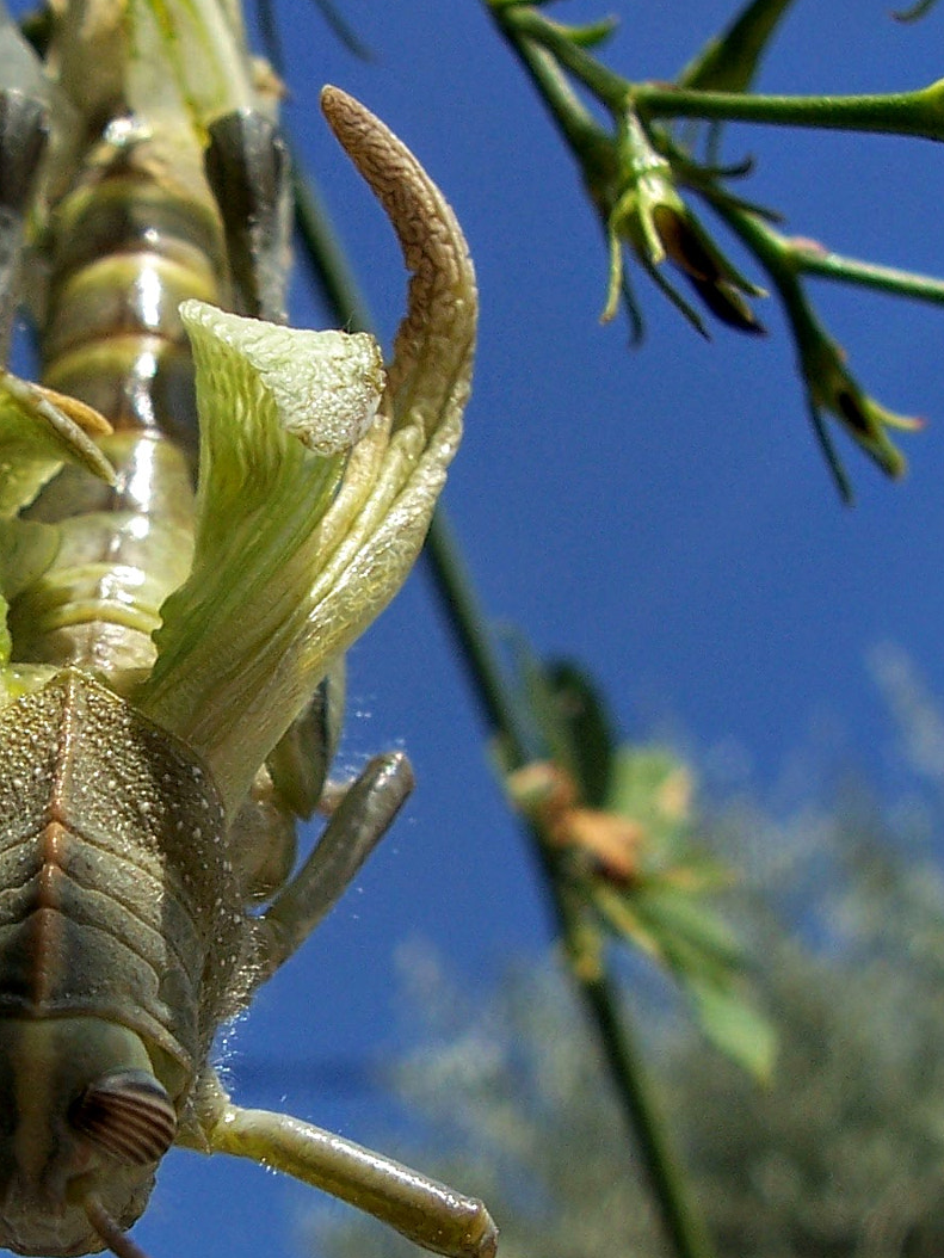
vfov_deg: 28.4
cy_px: 802
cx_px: 146
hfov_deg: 21.3
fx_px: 2472
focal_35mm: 68
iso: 80
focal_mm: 6
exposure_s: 1/750
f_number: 4
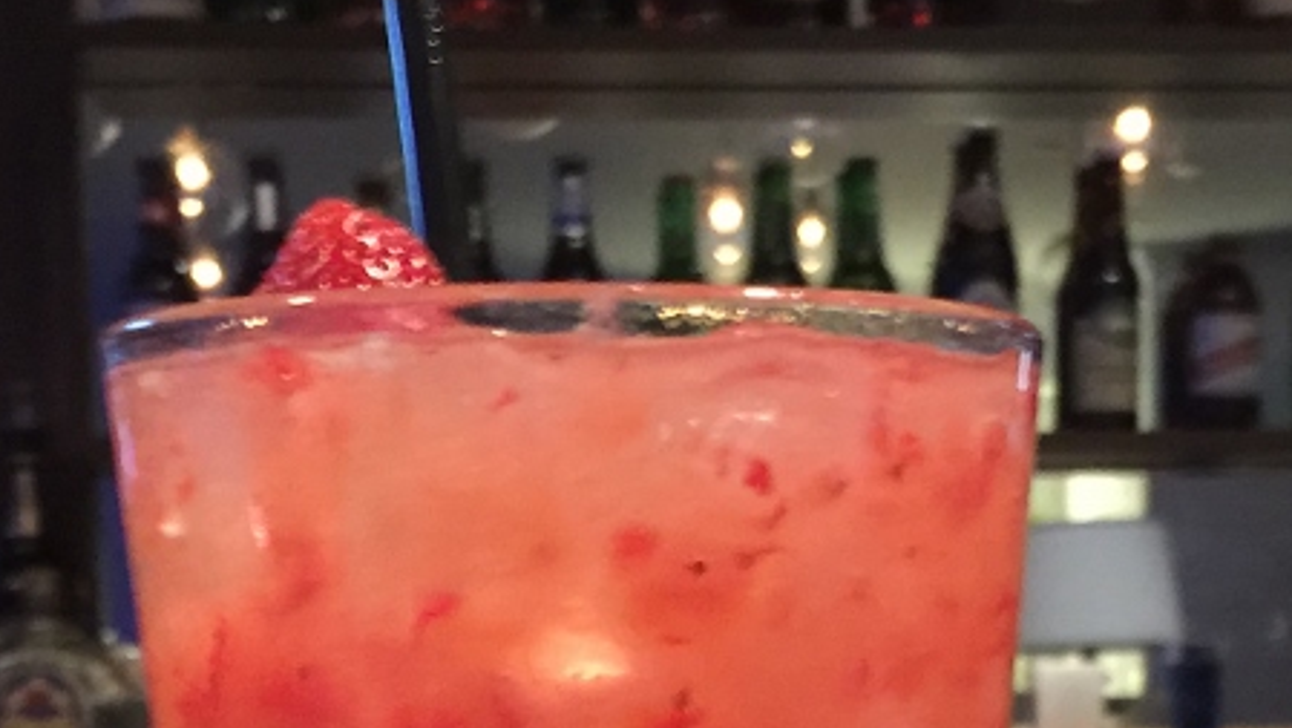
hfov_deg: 23.6
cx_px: 809
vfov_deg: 12.7
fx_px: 3085
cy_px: 1119
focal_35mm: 90
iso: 125
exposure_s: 1/4
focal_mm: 4.15
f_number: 2.2
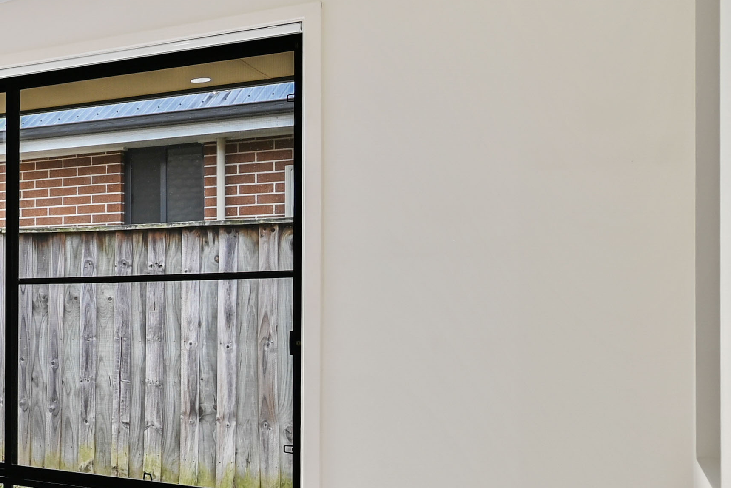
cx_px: -483
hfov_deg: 24.8
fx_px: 995
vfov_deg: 27.3
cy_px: 335
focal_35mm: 49
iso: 100
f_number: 4
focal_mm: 14
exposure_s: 1/5
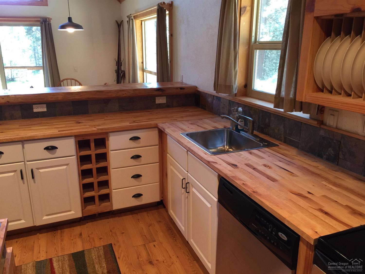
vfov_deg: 48.2
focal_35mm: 29
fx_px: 306
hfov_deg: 61.7
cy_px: 137
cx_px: 182
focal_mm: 4.15
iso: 32
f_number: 2.2
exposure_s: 1/15
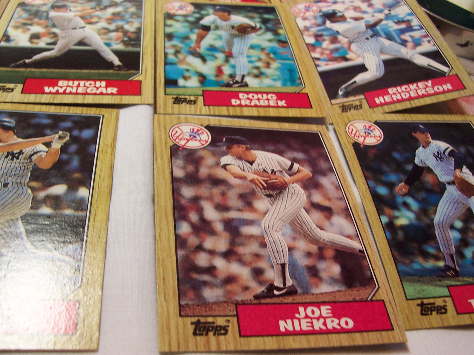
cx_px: 237
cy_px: 178
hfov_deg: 50.1
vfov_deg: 38.7
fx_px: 507
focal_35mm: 37
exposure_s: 1/30
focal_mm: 5.6
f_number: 2.8
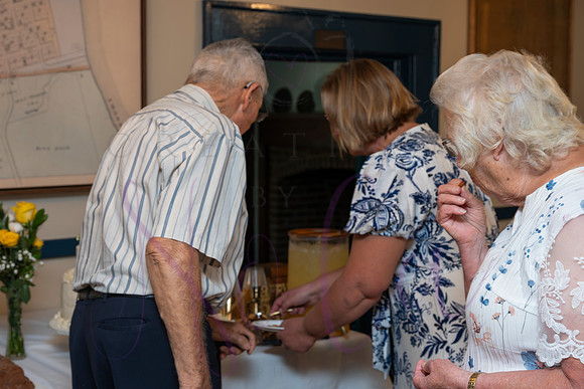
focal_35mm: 60
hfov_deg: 33.4
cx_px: 292
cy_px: 194
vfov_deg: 22.6
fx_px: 975
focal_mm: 59
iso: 800
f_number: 6.3
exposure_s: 1/60
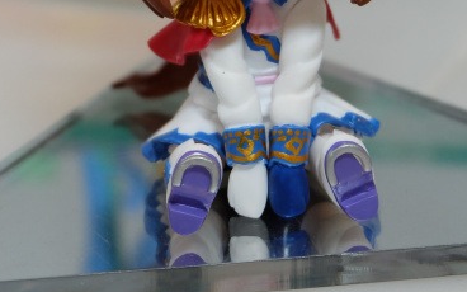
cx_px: 268
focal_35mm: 133
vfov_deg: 9.7
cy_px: -83
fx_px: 1693
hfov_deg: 15.7
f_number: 5.3
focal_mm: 40.2
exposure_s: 1/125
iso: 1250
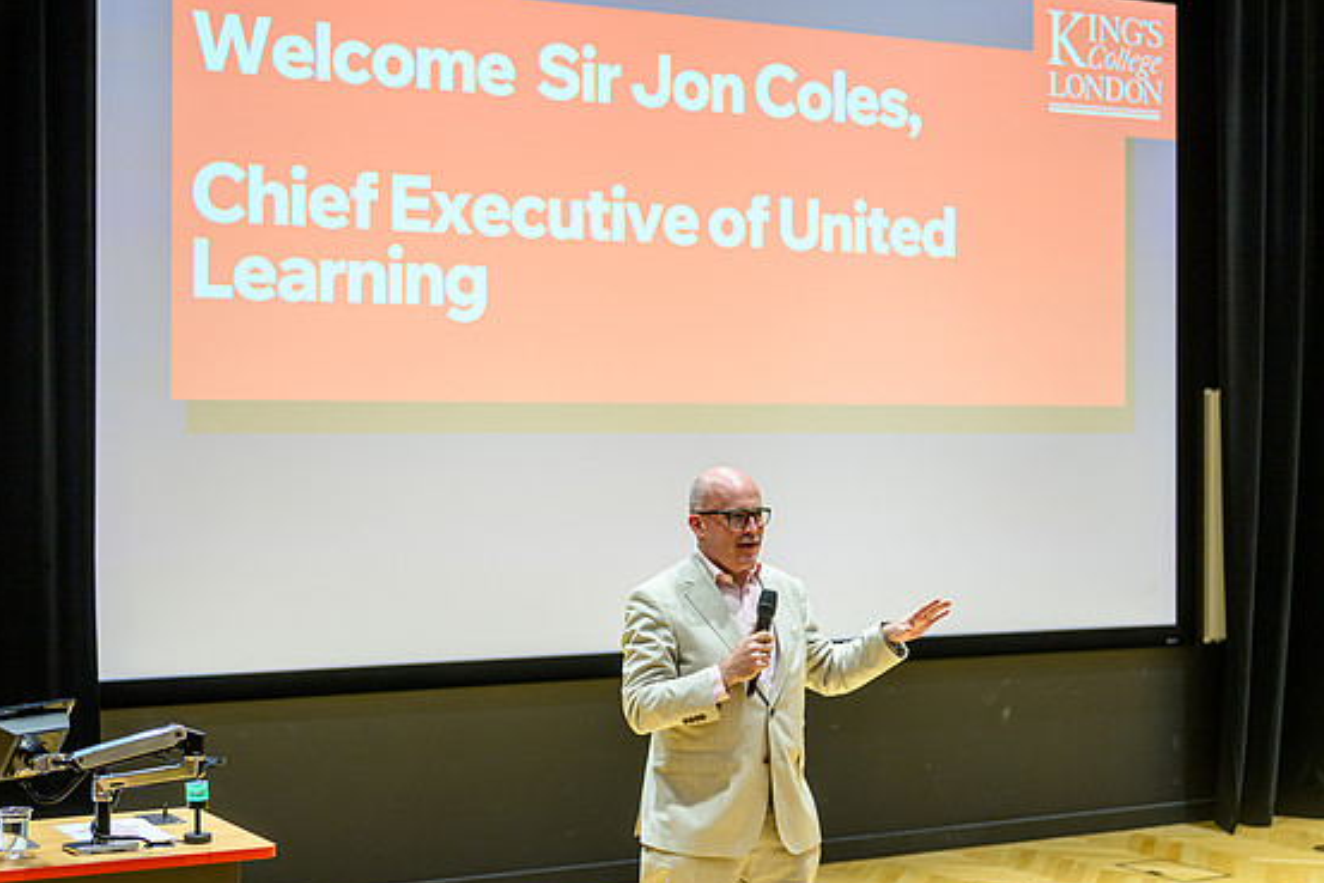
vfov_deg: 22.6
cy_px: 442
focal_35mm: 60
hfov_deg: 33.4
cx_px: 642
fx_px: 2207
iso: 280
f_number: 2.4
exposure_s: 1/125
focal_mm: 56
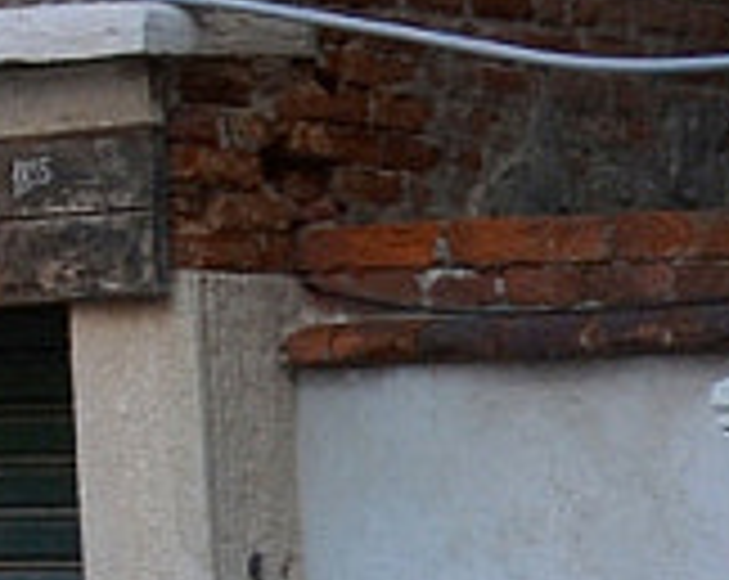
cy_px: -710
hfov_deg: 3.3
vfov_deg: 2.6
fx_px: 12577
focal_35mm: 584
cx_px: -1426
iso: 200
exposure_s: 1/250
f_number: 8
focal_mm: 42
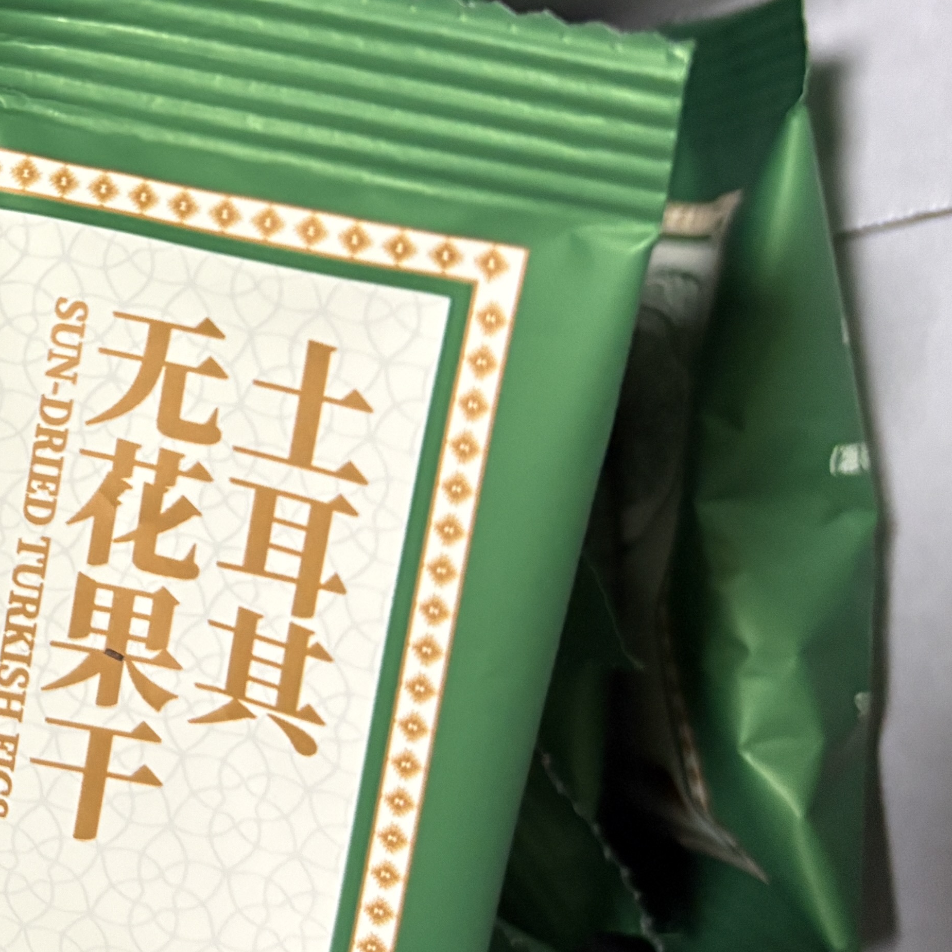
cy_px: 310
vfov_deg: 24.2
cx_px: -328
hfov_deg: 21.6
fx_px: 2209
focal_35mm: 71
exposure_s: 1/50
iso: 320
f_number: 1.6
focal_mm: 5.96
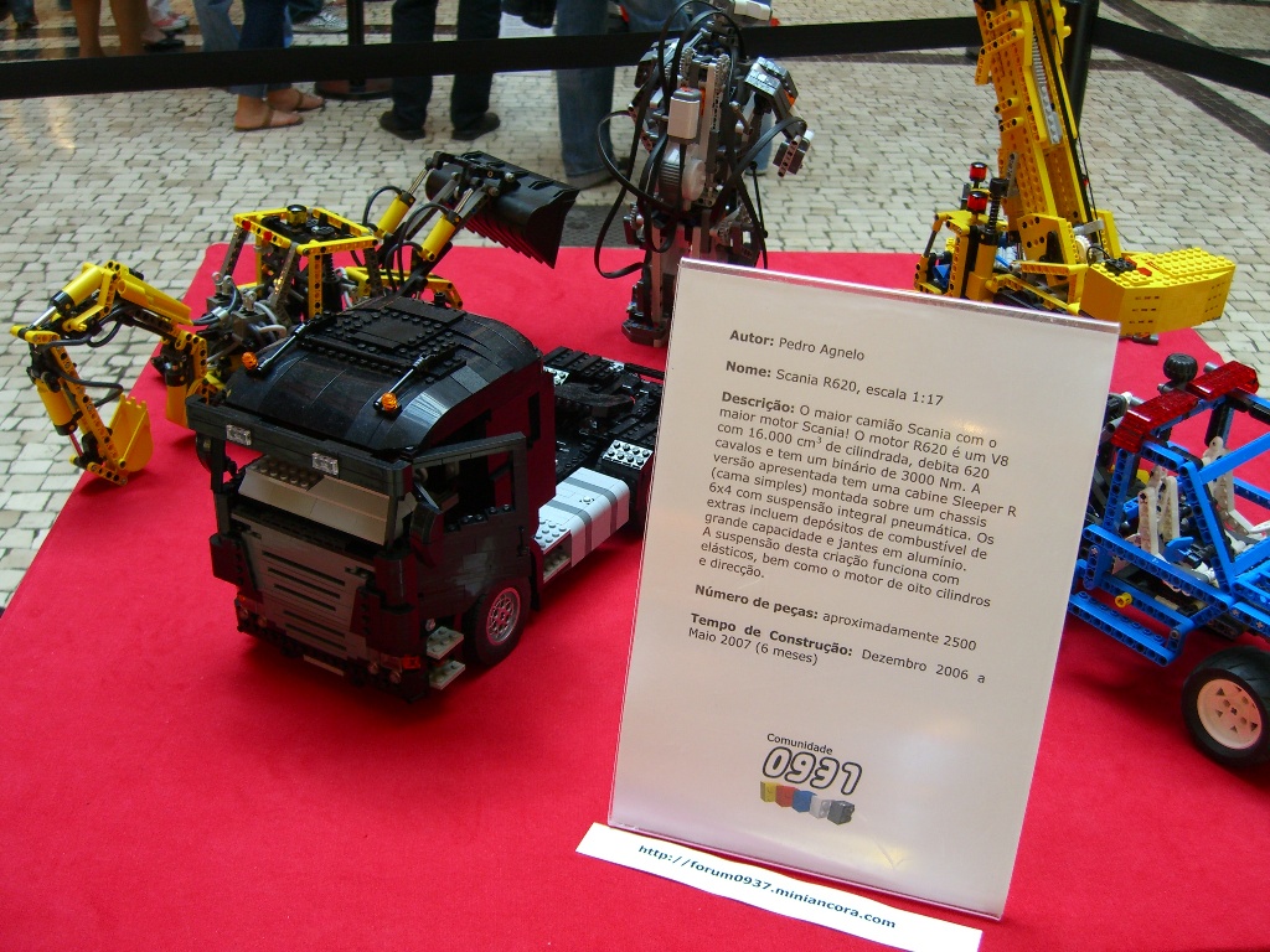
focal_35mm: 38
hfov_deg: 49.0
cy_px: 476
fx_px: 1394
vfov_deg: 37.7
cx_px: 635
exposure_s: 1/50
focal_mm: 7.9
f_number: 2.8
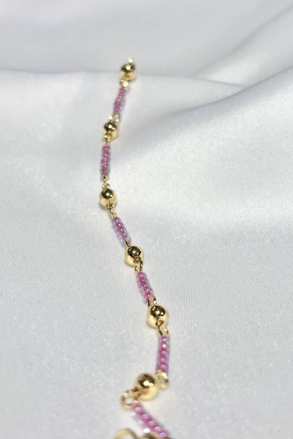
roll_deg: +2.2
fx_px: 672
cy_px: 218
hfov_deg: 24.6
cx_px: 152
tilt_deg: -22.1
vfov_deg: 36.3
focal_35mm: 55
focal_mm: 5.96
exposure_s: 1/432
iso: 32
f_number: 1.6
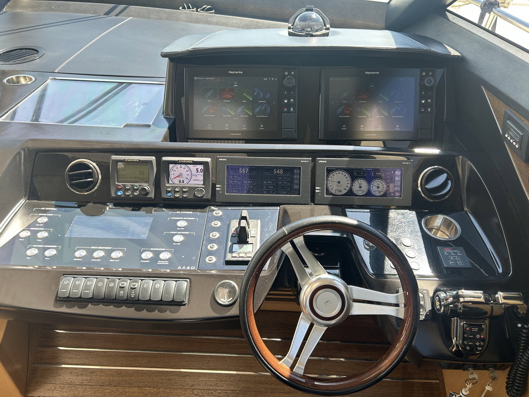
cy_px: 198
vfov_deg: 53.1
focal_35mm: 26
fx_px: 397
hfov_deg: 67.3
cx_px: 264
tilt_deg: -35.8
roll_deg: -0.8
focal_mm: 5.7
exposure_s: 1/172
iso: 50
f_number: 1.5
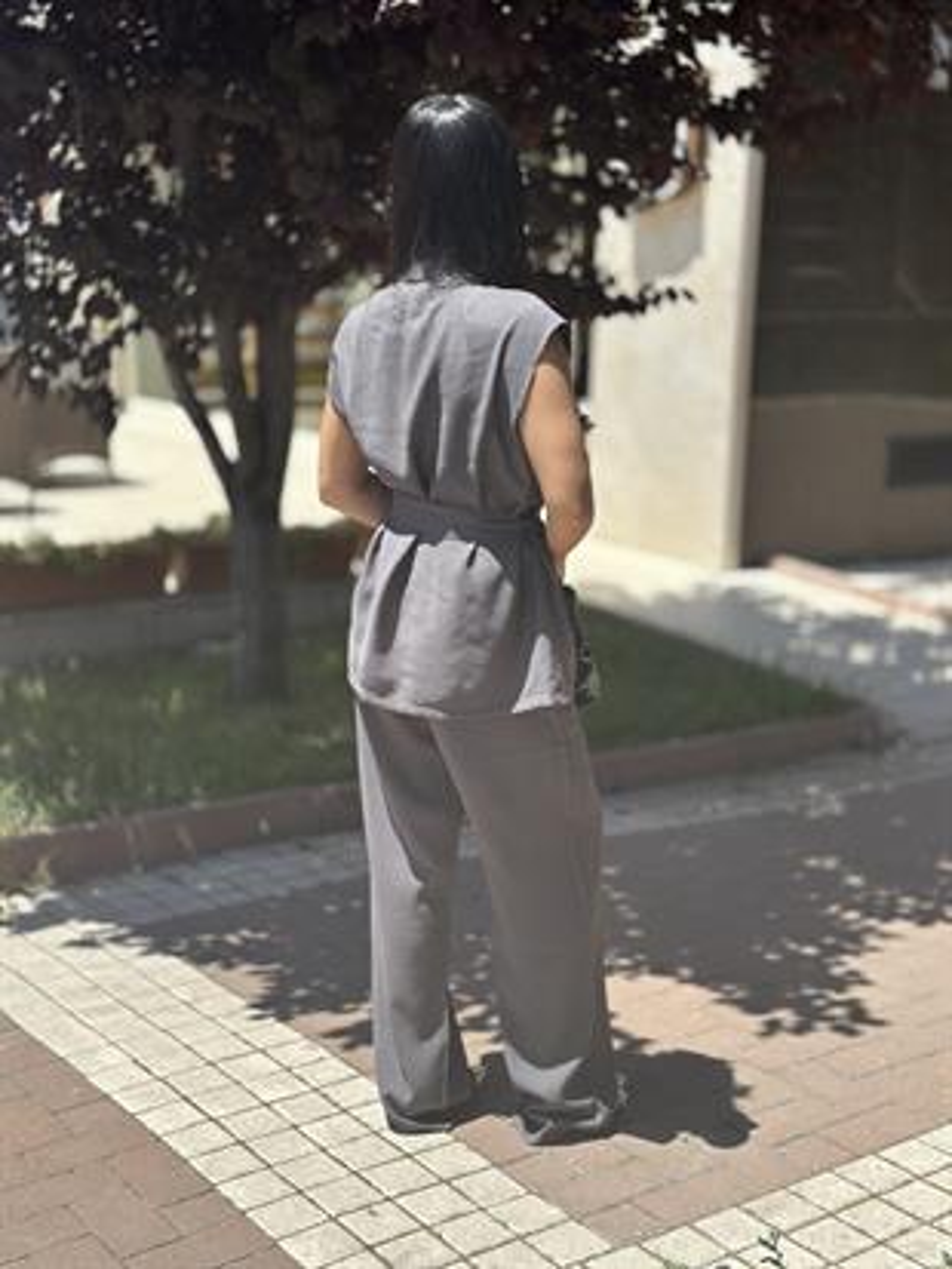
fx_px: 1759
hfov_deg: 30.3
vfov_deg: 39.6
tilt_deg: -13.5
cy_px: 634
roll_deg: -0.9
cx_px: 476
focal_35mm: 48
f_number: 1.78
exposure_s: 1/3731
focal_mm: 6.86
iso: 100
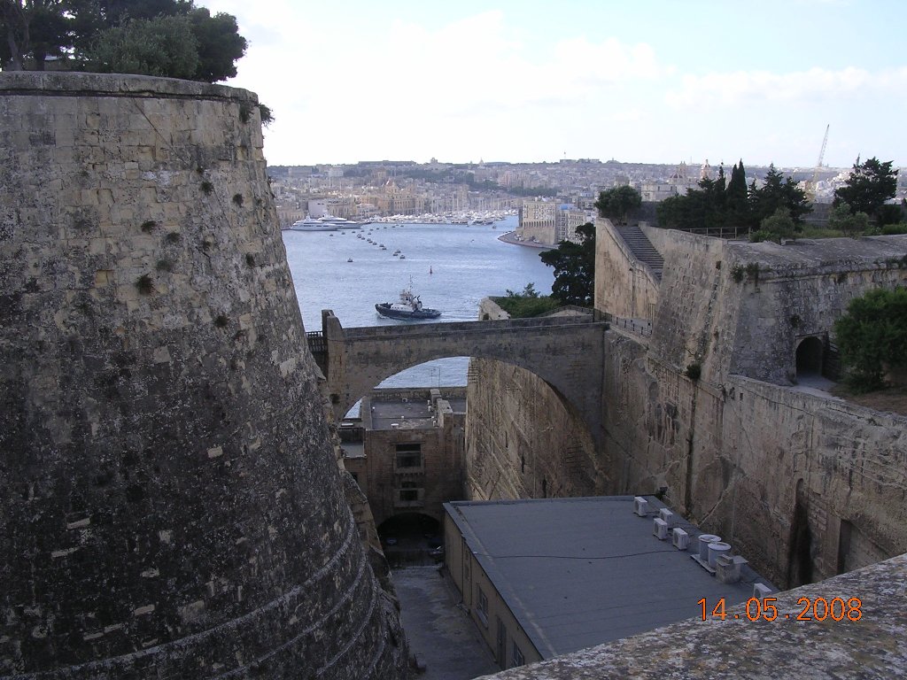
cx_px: 454
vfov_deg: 37.7
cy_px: 340
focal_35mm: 38
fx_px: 996
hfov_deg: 49.0
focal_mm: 5.8
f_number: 5.6
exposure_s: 1/164
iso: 100
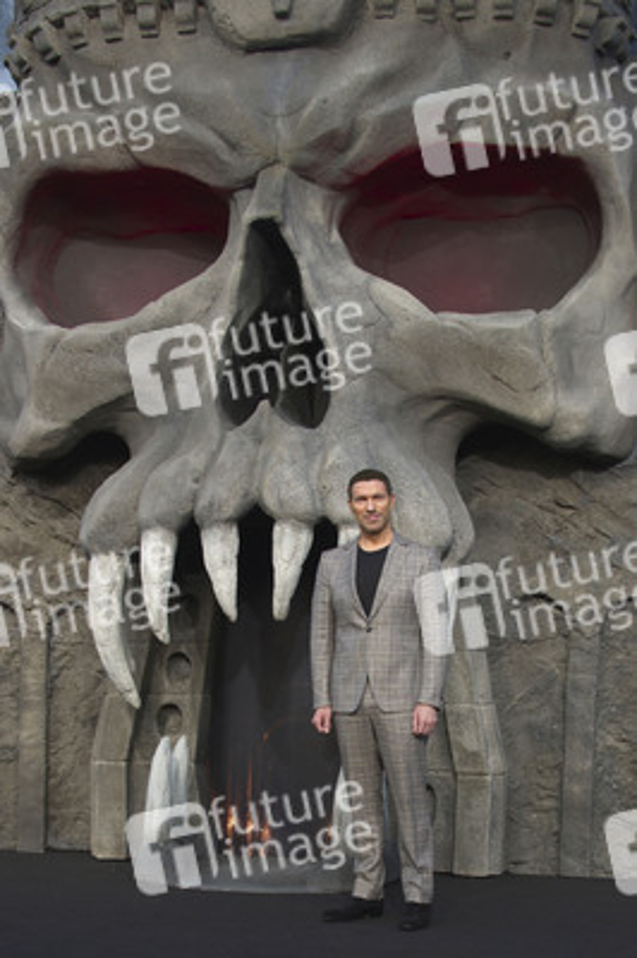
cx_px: 318
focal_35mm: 35
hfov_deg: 37.8
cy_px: 479
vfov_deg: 54.5
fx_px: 930
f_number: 6.3
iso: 320
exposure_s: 1/250
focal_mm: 35
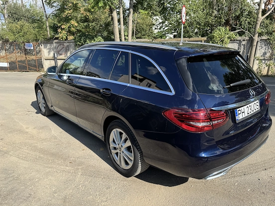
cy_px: 110
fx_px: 206
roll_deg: +0.8
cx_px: 145
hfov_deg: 67.3
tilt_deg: -17.2
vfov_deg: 53.0
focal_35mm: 26
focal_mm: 6.76
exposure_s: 1/2105
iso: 80
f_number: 1.78
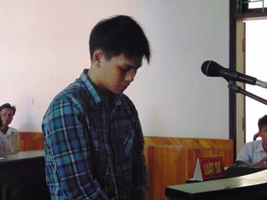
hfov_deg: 27.4
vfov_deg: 20.7
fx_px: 548
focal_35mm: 71
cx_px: 134
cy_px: 100
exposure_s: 1/40
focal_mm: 12.8
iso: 800
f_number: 3.7
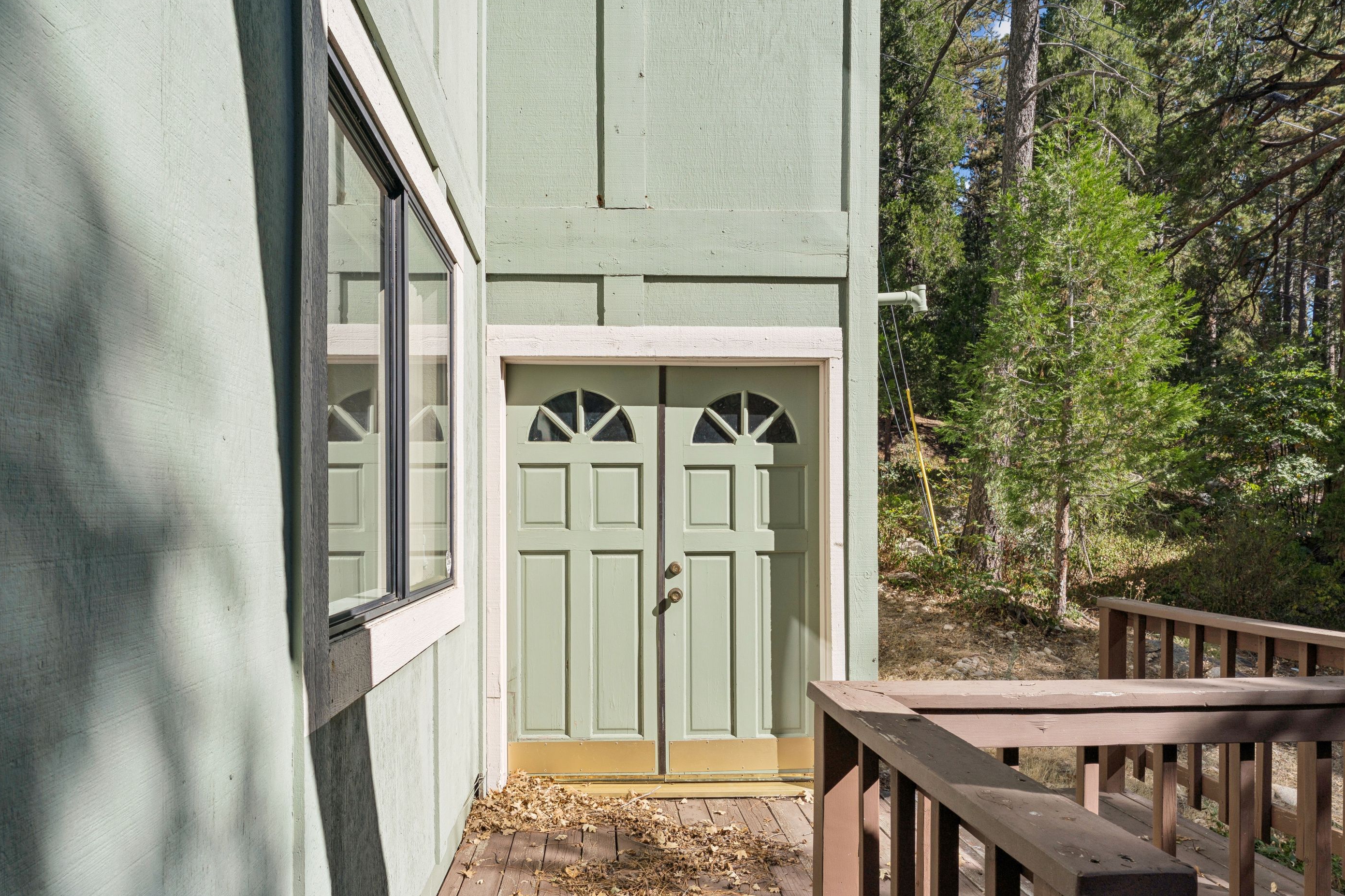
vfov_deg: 56.1
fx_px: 832
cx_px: 643
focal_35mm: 22
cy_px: 551
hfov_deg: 77.9
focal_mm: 17.2
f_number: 13
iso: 100
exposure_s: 1/100
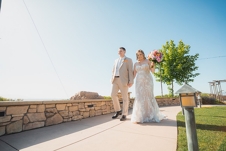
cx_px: 113
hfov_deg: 90.0
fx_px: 113
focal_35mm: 18
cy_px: 76
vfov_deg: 67.4
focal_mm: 18
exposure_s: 1/640
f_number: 2.8
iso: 125
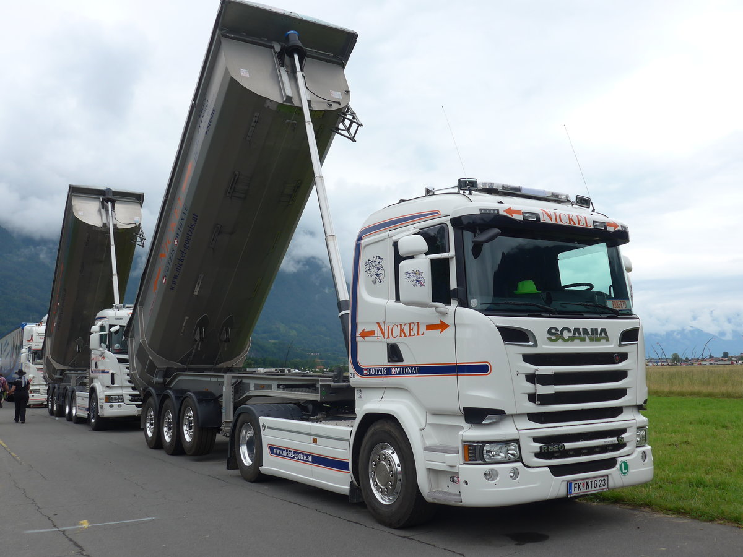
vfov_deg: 41.8
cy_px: 278
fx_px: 730
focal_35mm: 34
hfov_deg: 54.0
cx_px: 372
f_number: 2.8
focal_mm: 7
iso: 80
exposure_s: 1/800
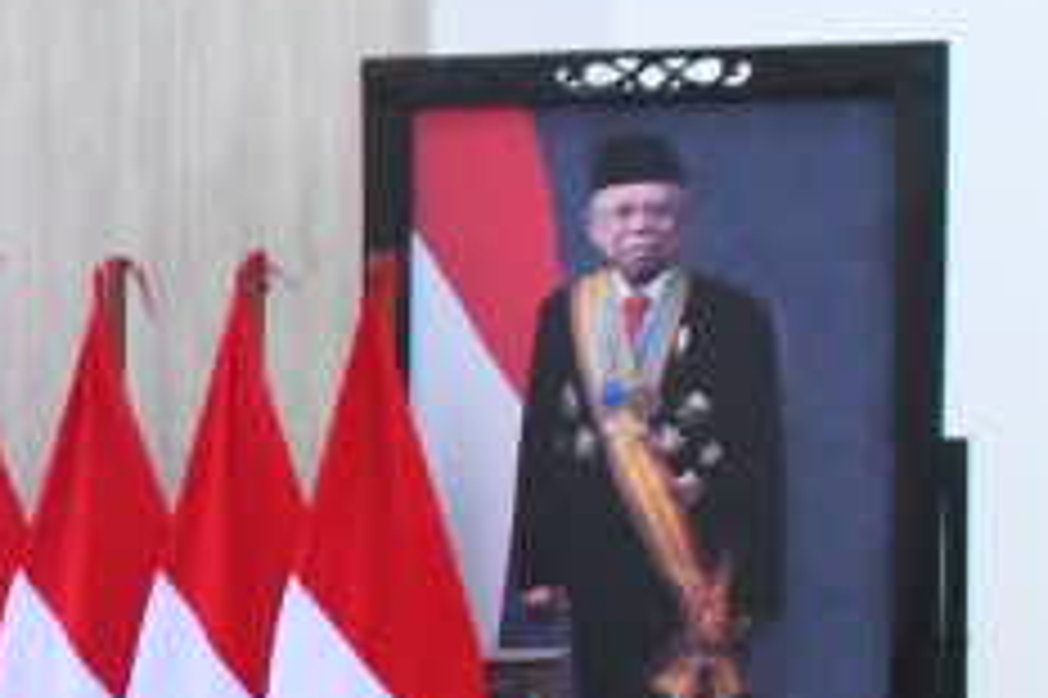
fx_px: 5672
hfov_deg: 9.2
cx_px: -1651
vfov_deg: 7.0
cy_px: 856
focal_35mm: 195
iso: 6400
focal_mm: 19
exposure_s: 1/160
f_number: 5.6
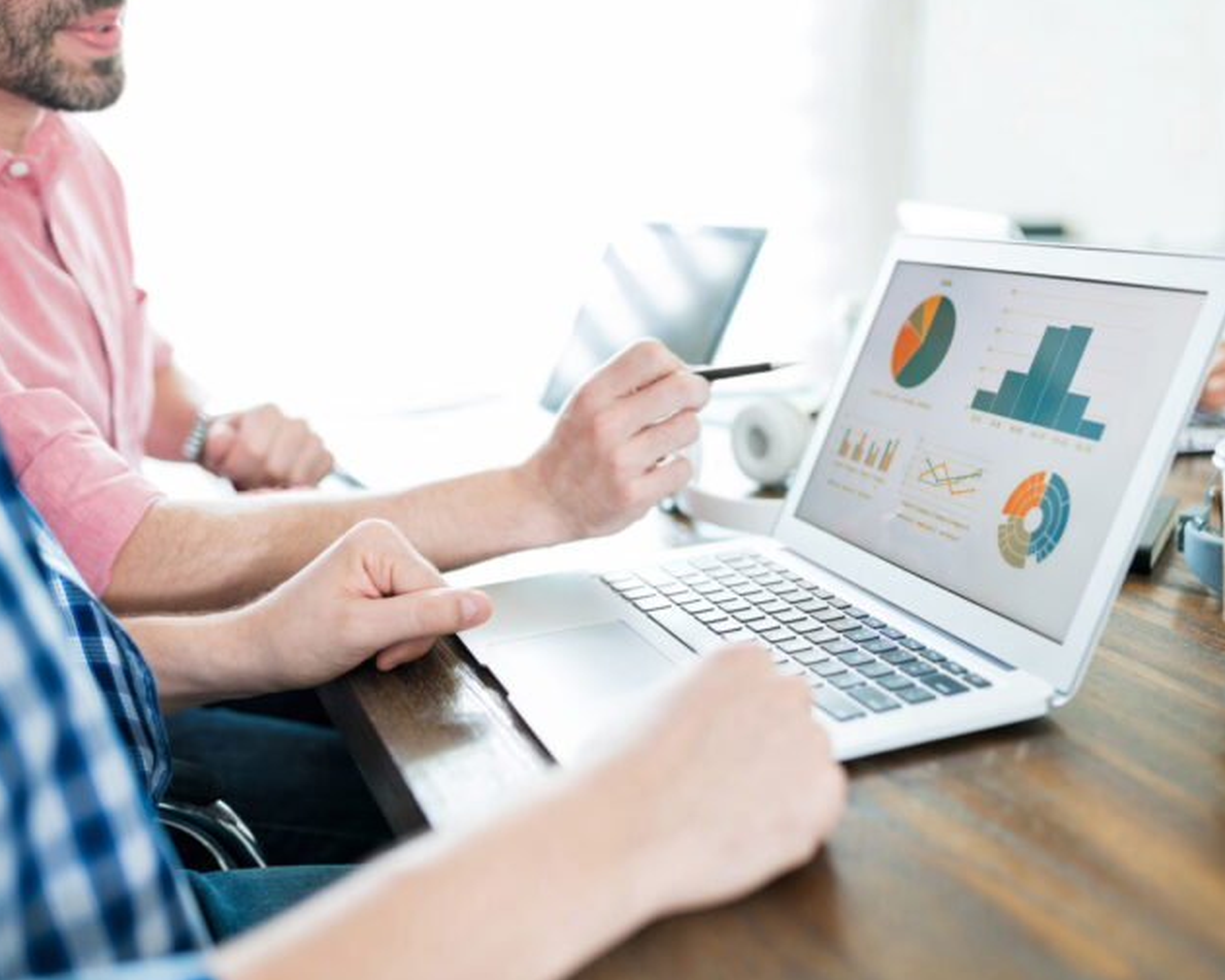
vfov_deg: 37.3
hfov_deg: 45.5
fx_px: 1450
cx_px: 734
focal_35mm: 40
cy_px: 491
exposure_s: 1/100
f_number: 1.8
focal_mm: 35
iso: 800
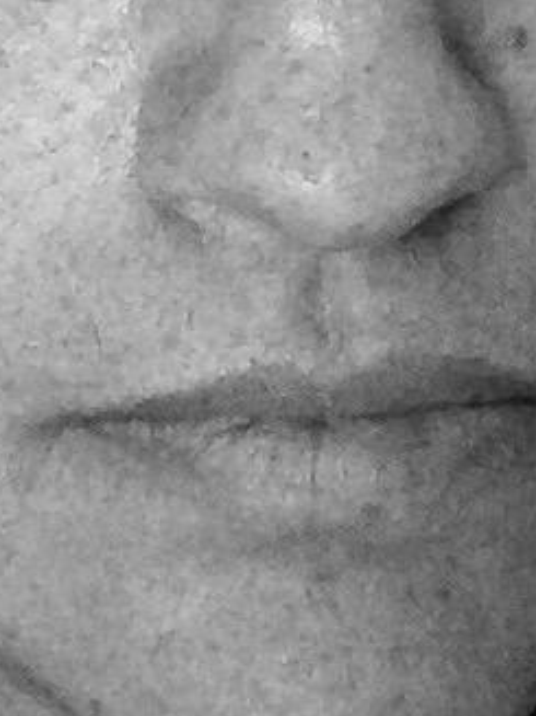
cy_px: -20
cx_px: 282
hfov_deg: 10.8
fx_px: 2830
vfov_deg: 14.2
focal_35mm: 137
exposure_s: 1/15
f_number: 2.4
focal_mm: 2.18
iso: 400
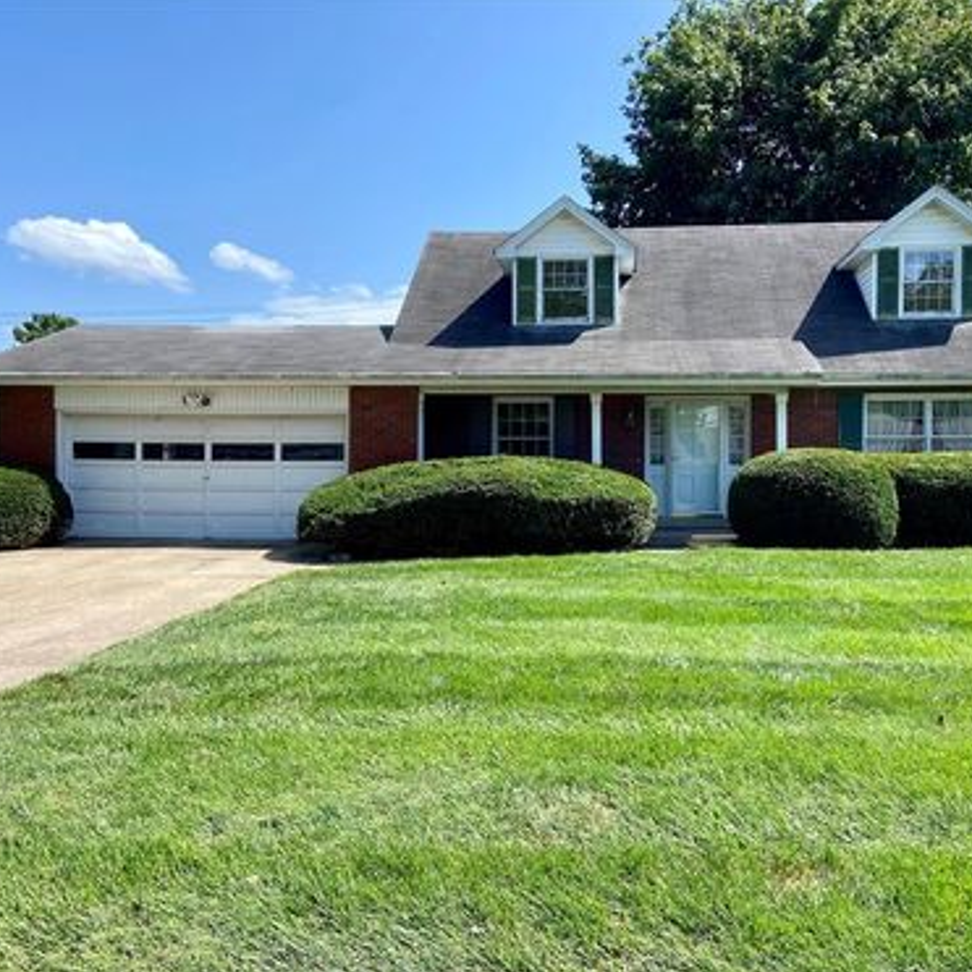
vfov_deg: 52.5
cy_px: 486
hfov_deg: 52.5
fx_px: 985
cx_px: 529
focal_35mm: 31
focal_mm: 4.25
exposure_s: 1/1629
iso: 32
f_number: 1.8
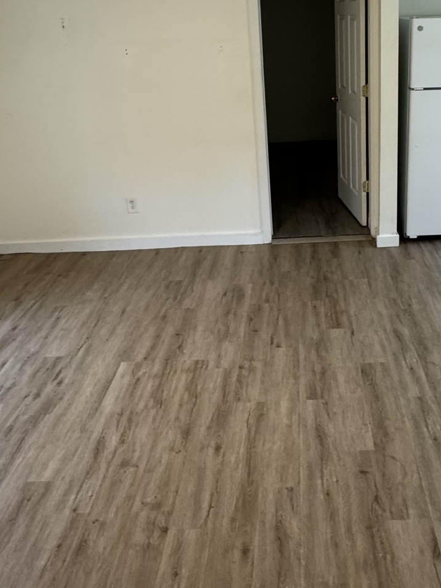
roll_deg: +2.0
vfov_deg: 52.1
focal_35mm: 34
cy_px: 162
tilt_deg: -14.3
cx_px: 306
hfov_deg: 41.1
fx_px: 577
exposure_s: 1/60
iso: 320
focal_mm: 2.22
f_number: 2.2
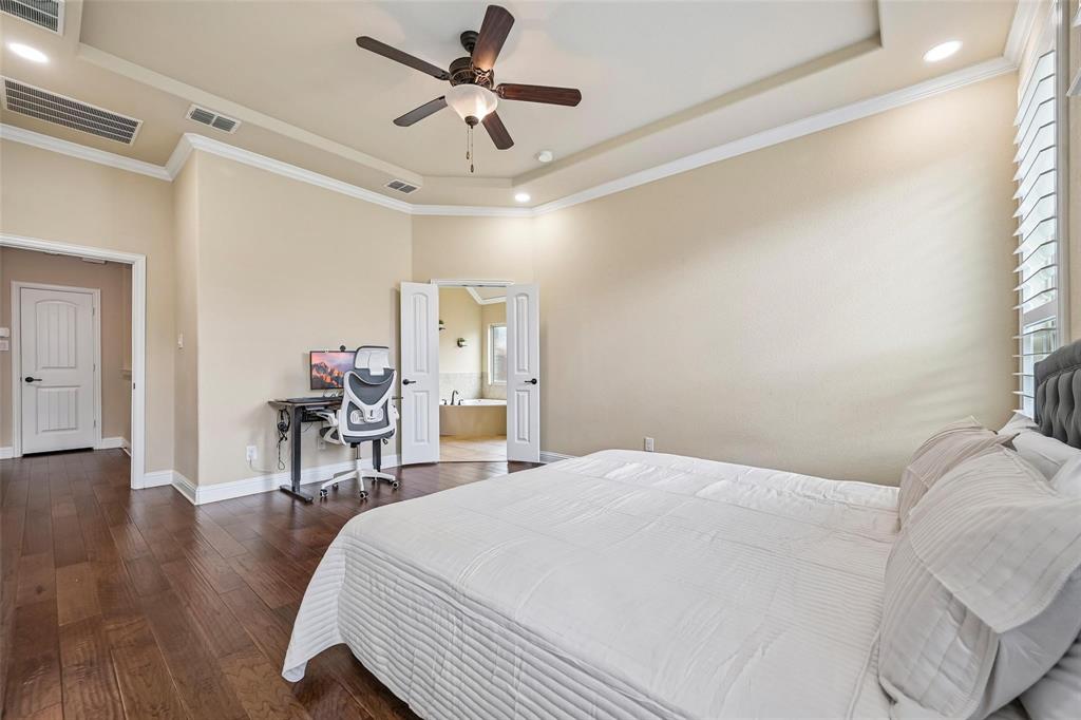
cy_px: 360
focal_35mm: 14
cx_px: 540
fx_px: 420
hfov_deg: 104.3
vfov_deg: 81.2
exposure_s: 1/15
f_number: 9
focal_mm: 14
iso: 250
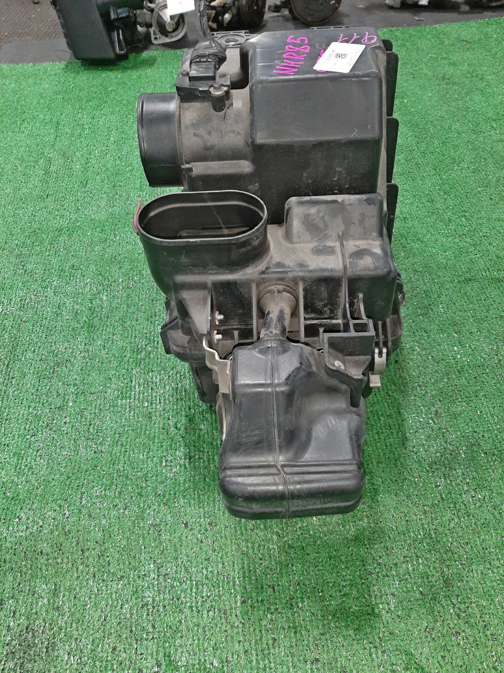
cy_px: 336
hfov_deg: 53.1
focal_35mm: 26
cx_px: 252
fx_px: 505
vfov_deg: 67.3
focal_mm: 3.93
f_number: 1.7
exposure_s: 1/25
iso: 167
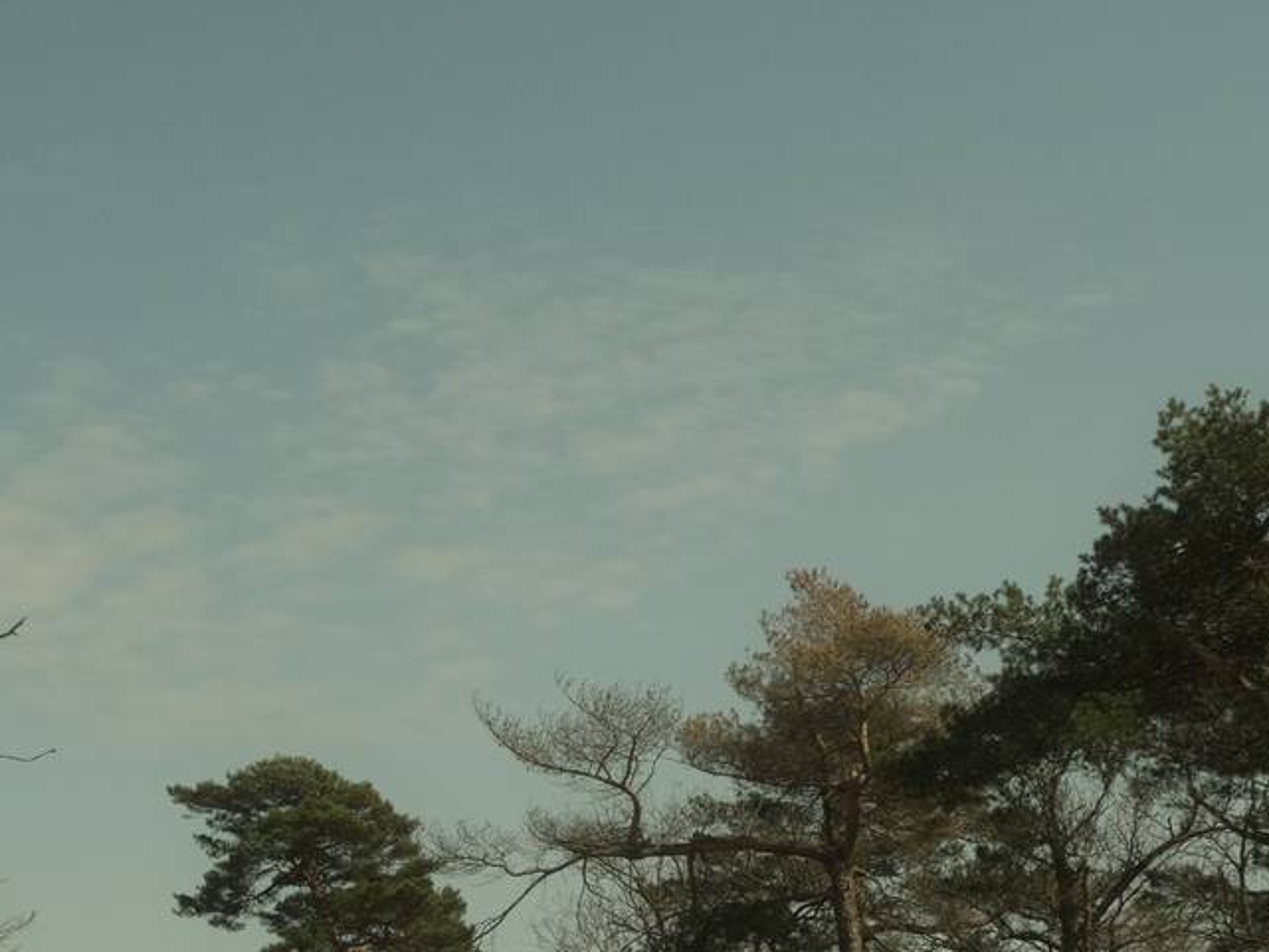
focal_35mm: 72
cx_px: 459
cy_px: 820
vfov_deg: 20.1
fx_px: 2640
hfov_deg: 26.9
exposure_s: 1/1250
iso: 640
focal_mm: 20.2
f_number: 10
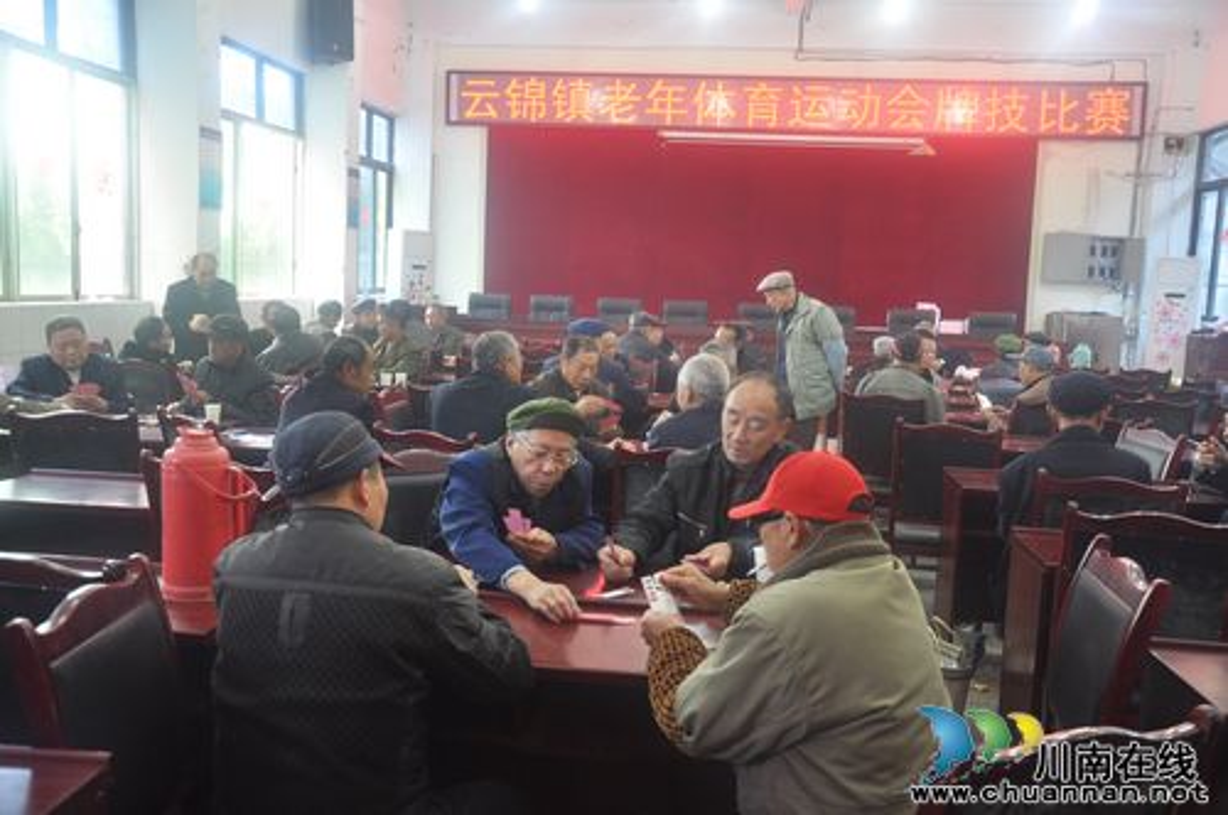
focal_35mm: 33
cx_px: 614
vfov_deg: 39.9
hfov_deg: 57.3
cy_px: 408
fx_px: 1124
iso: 560
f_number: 4
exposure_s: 1/15
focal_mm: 22
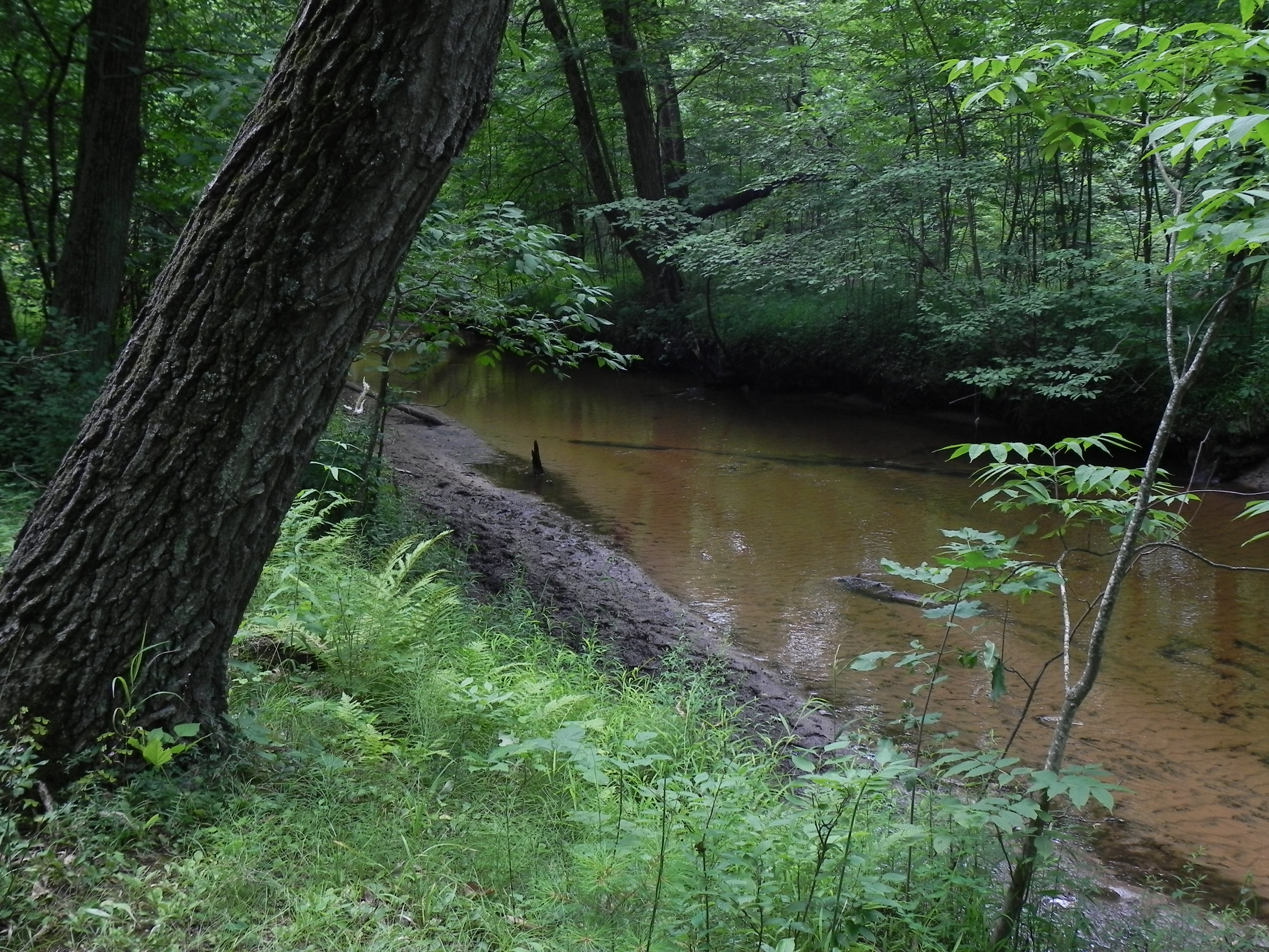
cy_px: 476
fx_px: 1356
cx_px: 634
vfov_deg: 38.7
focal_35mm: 37
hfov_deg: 50.1
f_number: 3.5
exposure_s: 1/98
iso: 160
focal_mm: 6.6
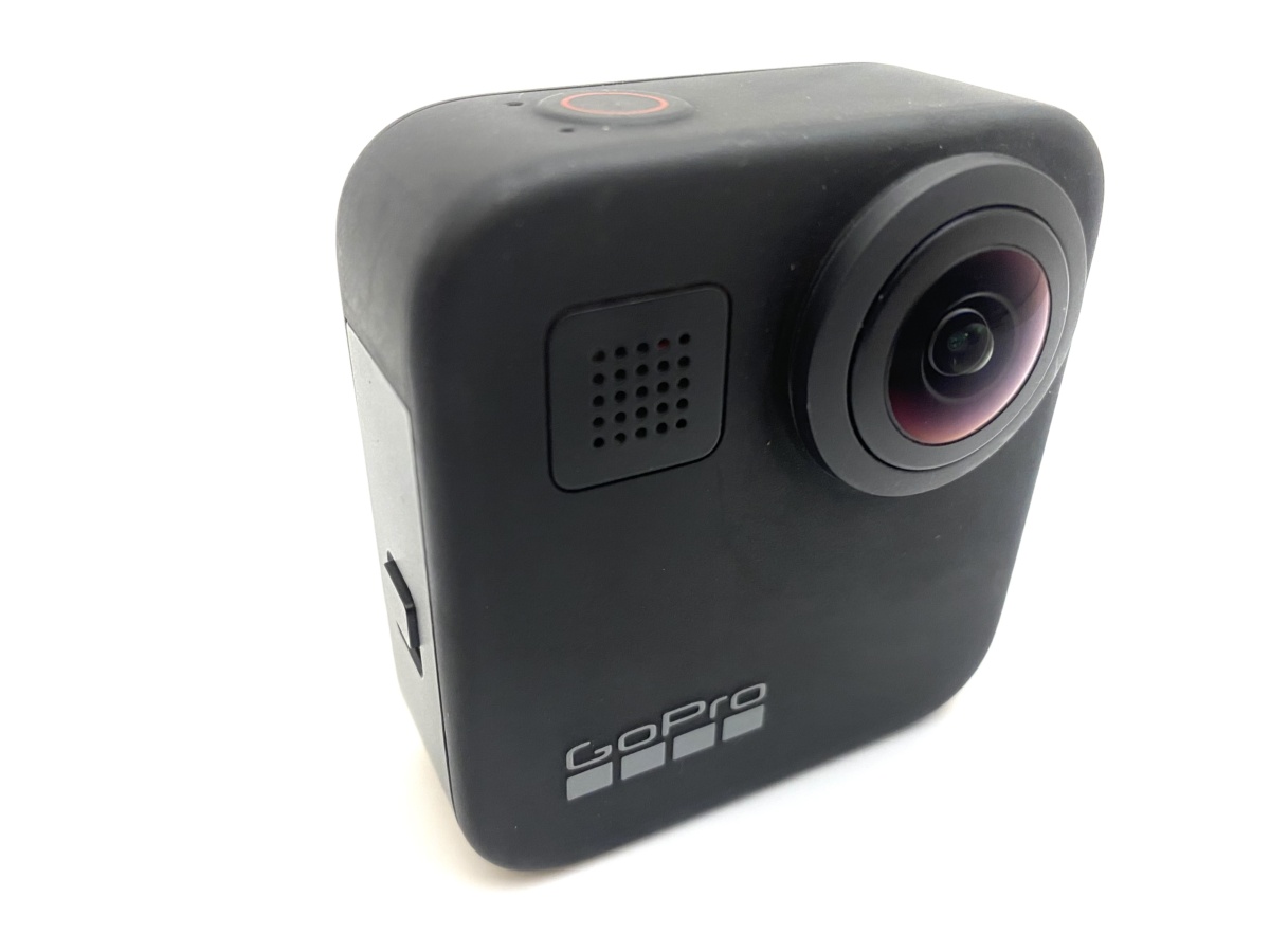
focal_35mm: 26
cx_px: 635
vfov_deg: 53.1
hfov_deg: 67.3
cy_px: 476
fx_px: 954
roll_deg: +1.2
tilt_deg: -34.4
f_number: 1.8
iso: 100
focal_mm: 4.25
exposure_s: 1/50
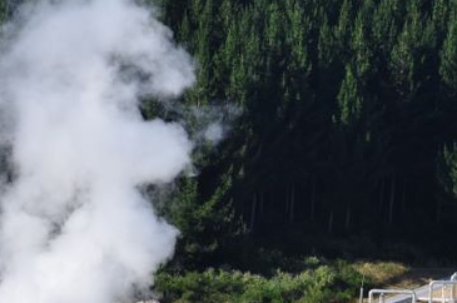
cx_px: 43
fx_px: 4803
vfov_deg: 3.6
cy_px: 358
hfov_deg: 5.4
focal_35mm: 379
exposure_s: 1/320
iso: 200
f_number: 10
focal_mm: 90
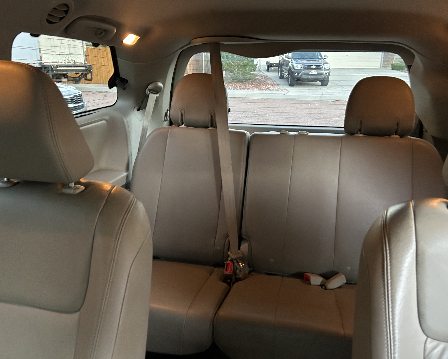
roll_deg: +1.1
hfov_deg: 62.2
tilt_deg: -19.8
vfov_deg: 51.5
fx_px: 371
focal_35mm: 28
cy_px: 177
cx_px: 221
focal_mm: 5.7
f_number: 1.5
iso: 640
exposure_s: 1/39
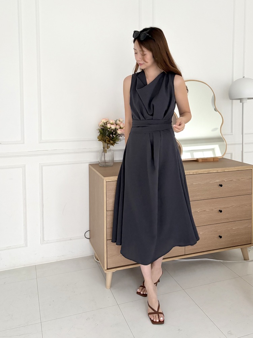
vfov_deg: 67.3
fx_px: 253
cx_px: 126
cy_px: 169
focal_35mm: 26
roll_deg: +0.0
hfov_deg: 53.1
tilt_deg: -5.6
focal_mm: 5.96
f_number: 1.6
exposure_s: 1/60
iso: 320
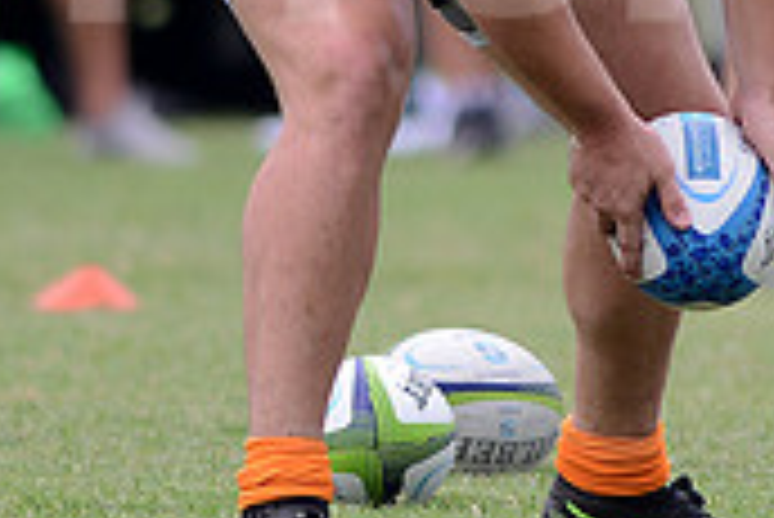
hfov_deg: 2.0
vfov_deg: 1.4
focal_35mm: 1012
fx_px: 21776
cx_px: 432
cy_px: -133
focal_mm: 300
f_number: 2.8
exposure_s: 1/1000
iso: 200
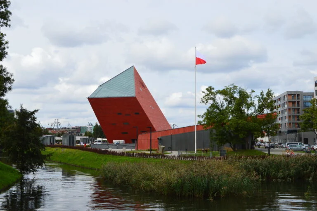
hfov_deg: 43.6
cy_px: 106
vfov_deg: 29.8
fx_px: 396
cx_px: 158
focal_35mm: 45
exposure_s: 1/400
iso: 400
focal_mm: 30
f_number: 11
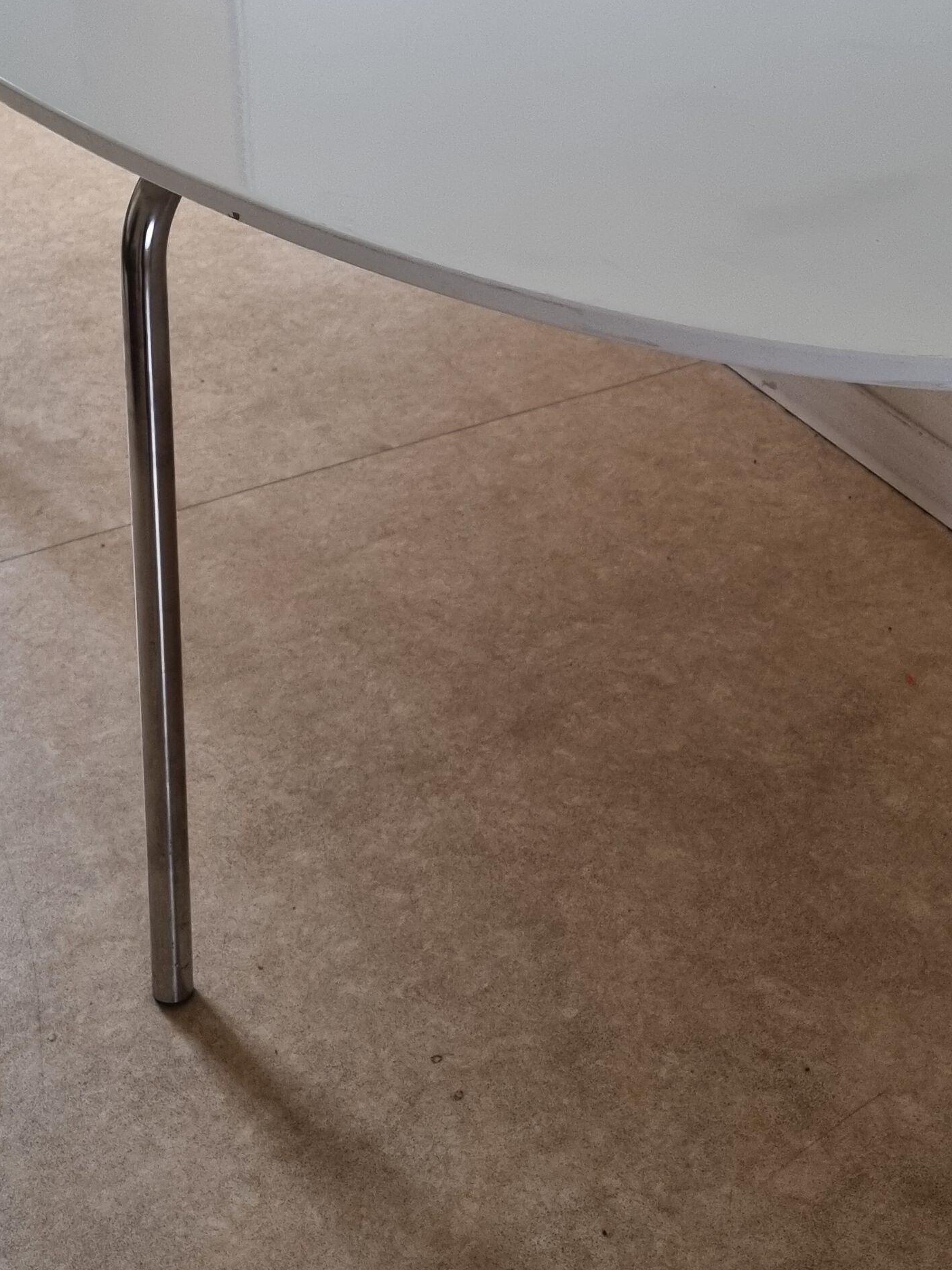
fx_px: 2053
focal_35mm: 56
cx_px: 535
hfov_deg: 26.1
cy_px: 307
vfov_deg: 33.6
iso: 250
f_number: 1.8
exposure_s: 1/50
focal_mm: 5.4
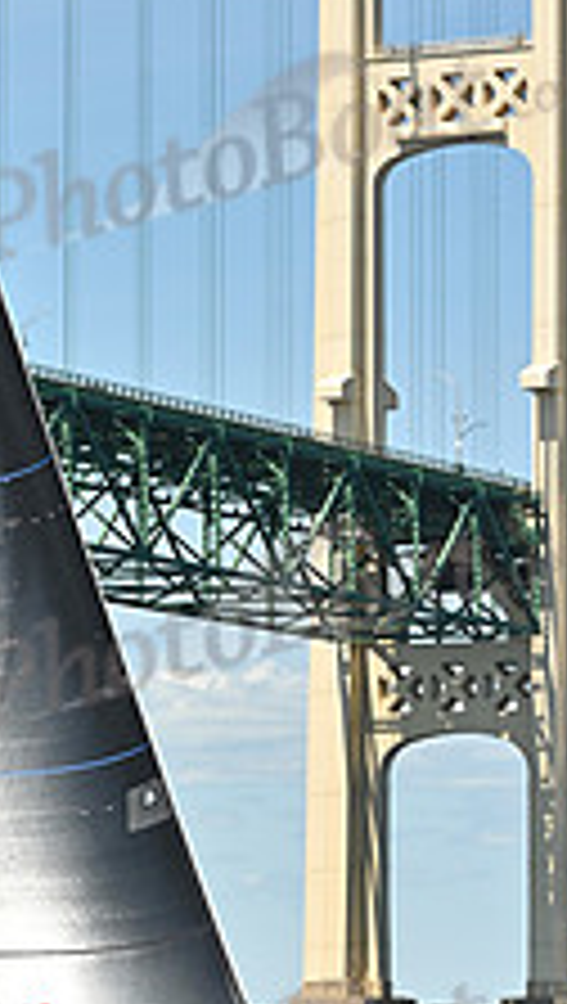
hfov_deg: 5.4
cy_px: 446
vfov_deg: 9.7
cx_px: -259
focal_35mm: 223
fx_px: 5940
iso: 320
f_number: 10
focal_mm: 82
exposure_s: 1/1000
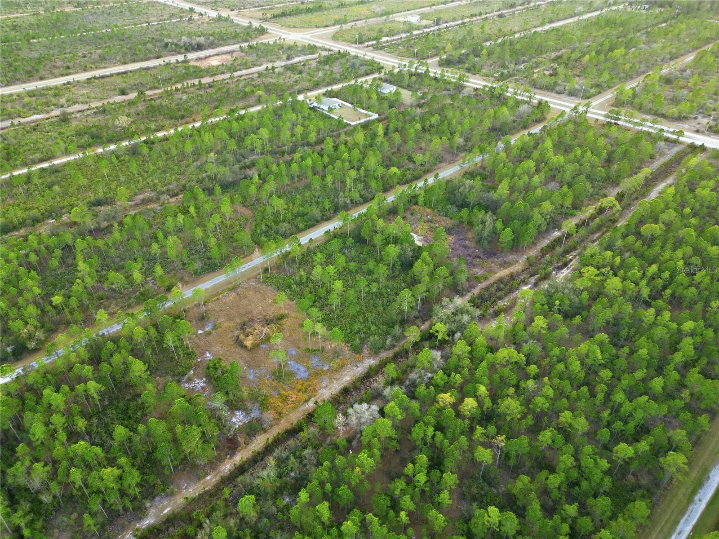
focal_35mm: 24
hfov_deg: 71.6
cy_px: 270
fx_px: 498
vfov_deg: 56.8
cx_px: 360
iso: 100
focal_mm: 6.7
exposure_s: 1/50
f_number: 1.7
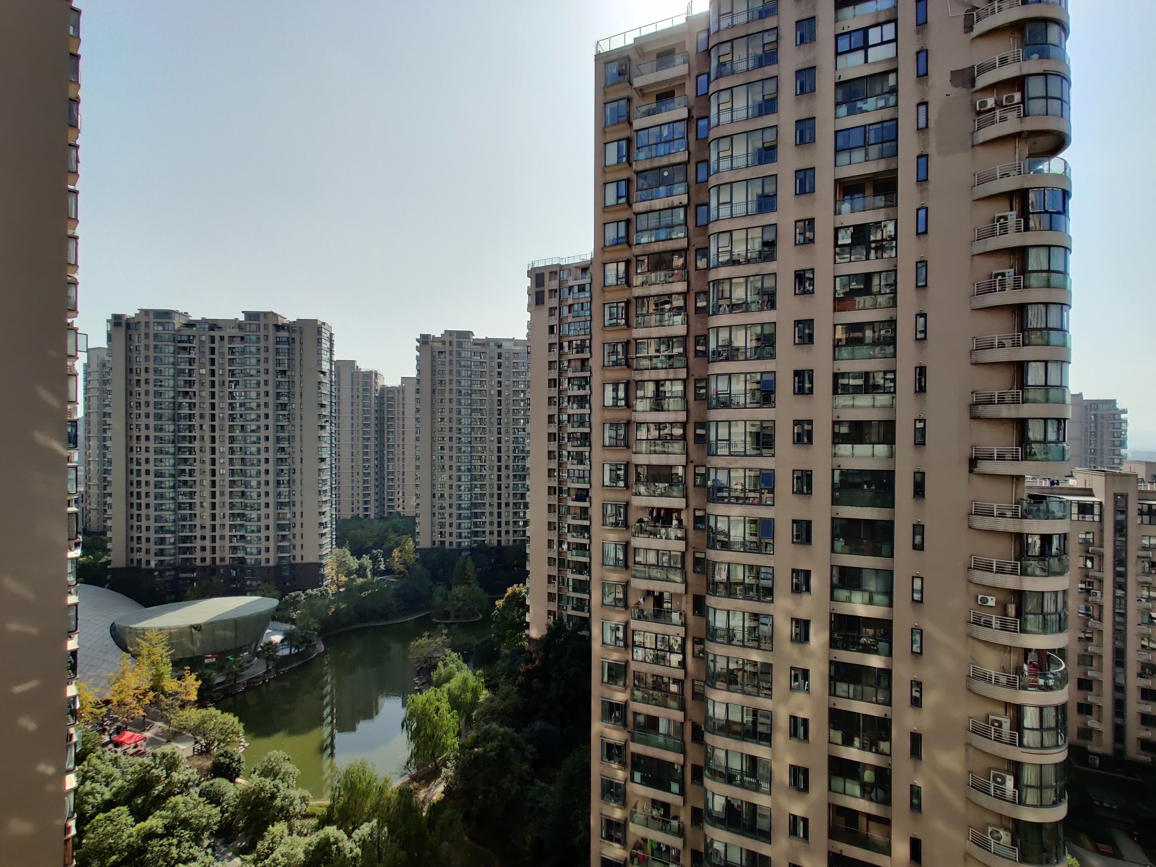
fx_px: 434
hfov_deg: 106.2
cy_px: 434
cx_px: 578
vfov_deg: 89.9
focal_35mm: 13
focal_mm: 2.25
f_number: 2.2
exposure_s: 1/573
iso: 100
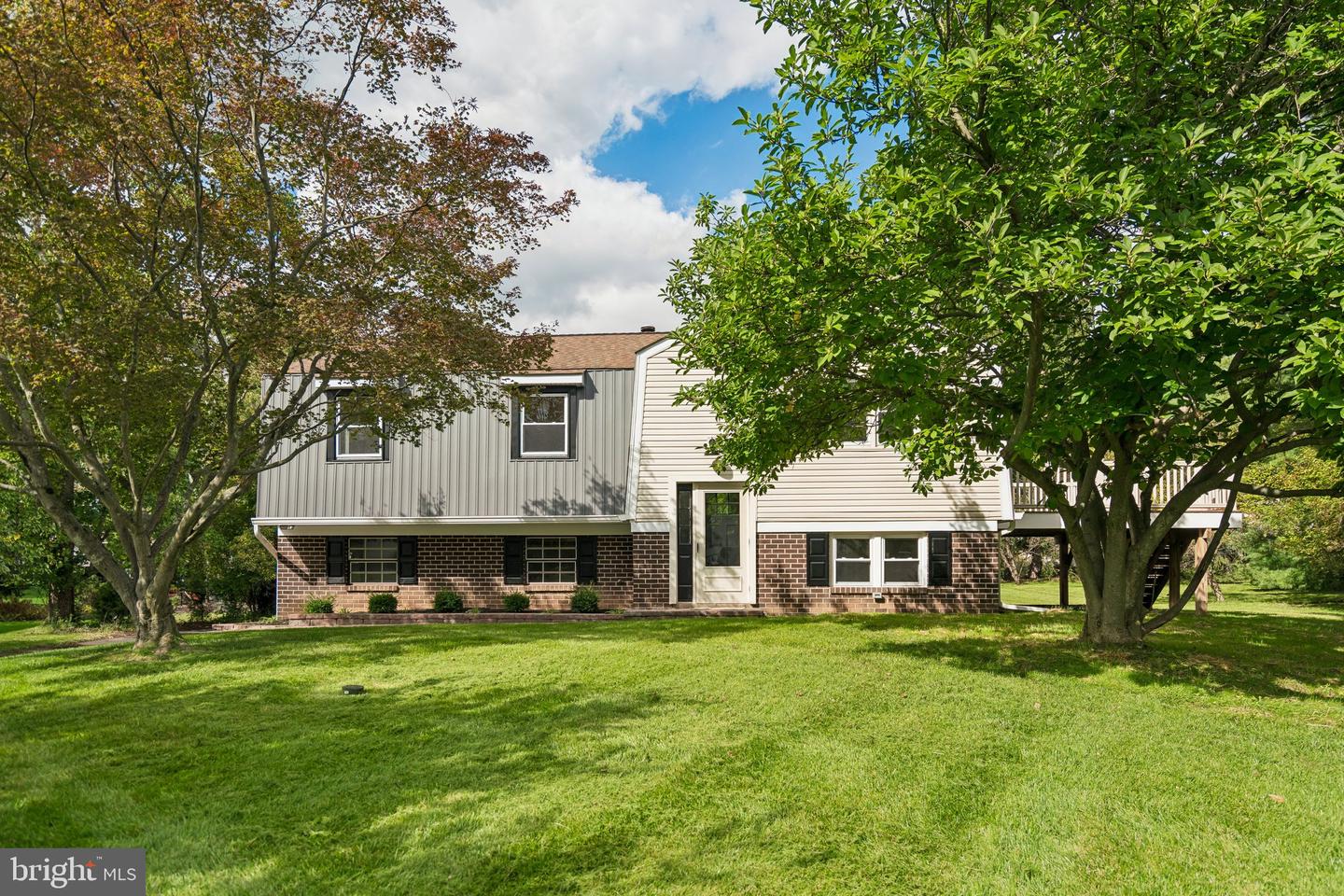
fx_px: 859
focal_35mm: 23
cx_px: 672
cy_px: 448
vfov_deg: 55.1
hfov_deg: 76.1
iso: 250
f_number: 4
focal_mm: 23
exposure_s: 1/640
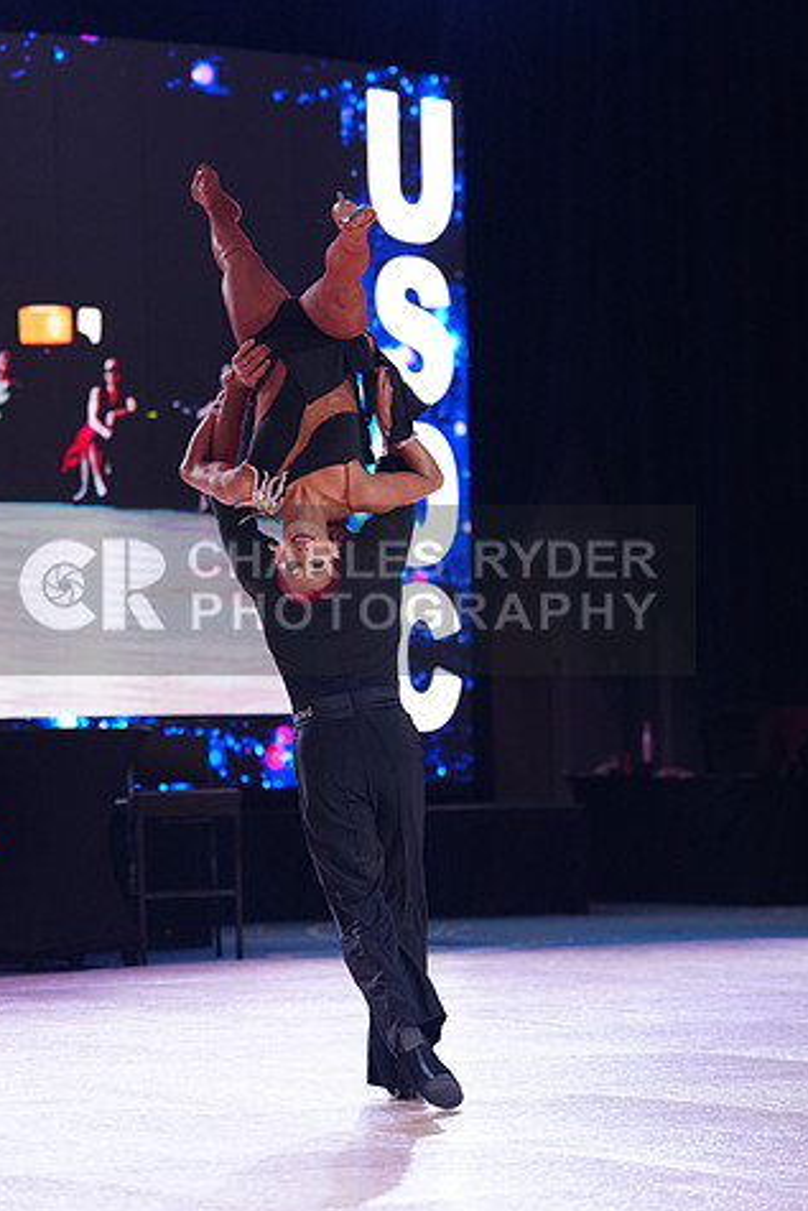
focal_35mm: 143
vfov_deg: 14.3
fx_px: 4810
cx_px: 345
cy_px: 591
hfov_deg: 9.6
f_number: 2.8
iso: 2000
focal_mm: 117
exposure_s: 1/400
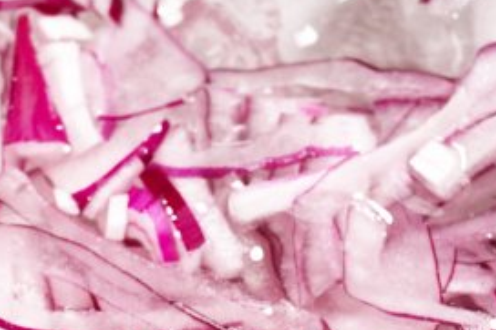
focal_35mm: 234
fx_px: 3222
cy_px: 355
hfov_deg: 8.8
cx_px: 226
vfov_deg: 5.8
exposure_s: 1/800
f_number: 8
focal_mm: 53
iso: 1000
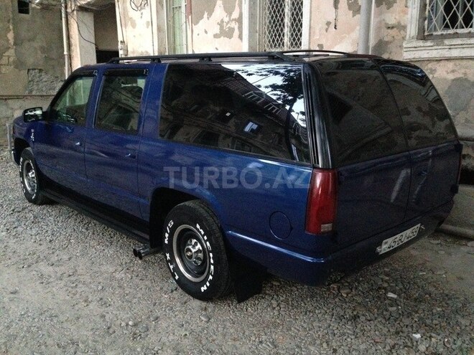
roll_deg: +0.2
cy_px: 178
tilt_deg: -11.4
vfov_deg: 42.9
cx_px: 237
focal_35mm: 33
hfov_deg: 55.4
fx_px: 452
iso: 800
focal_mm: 4.12
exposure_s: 1/15
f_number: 2.4
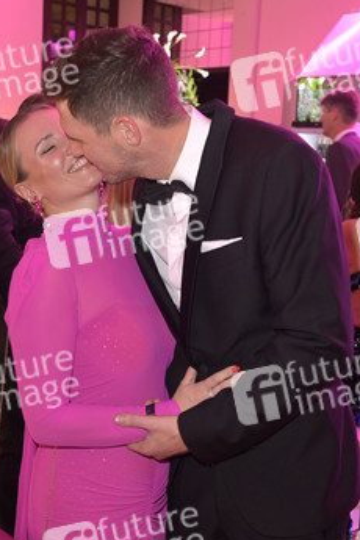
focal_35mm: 44
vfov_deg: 44.4
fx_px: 660
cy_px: 310
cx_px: 169
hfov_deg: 30.5
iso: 2500
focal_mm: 38
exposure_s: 1/40
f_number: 5.6
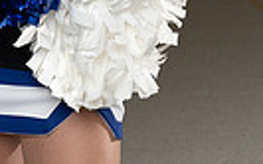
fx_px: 1103
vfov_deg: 7.9
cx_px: 20
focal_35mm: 154
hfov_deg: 13.5
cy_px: -216
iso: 500
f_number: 5.6
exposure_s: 1/250
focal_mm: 27
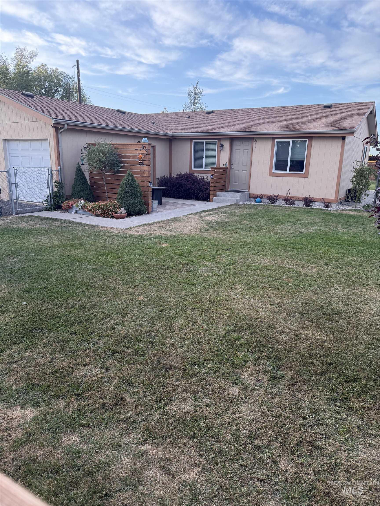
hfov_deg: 56.8
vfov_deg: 71.6
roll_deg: -0.8
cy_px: 253
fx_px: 351
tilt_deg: -14.4
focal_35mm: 24
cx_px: 190
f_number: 1.78
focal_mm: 6.76
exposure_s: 1/391
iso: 100
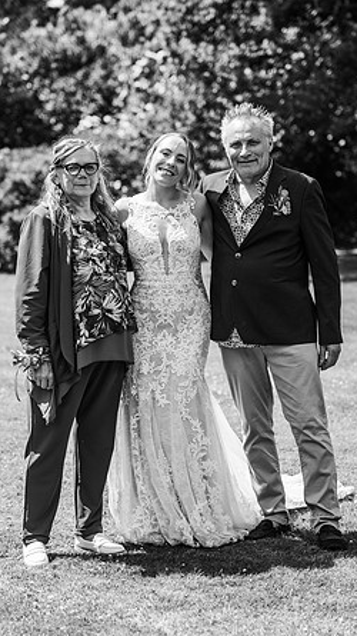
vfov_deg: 23.7
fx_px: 1516
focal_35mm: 90
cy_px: 316
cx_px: 189
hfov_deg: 13.4
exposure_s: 1/1000
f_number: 3.2
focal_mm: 85
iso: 100
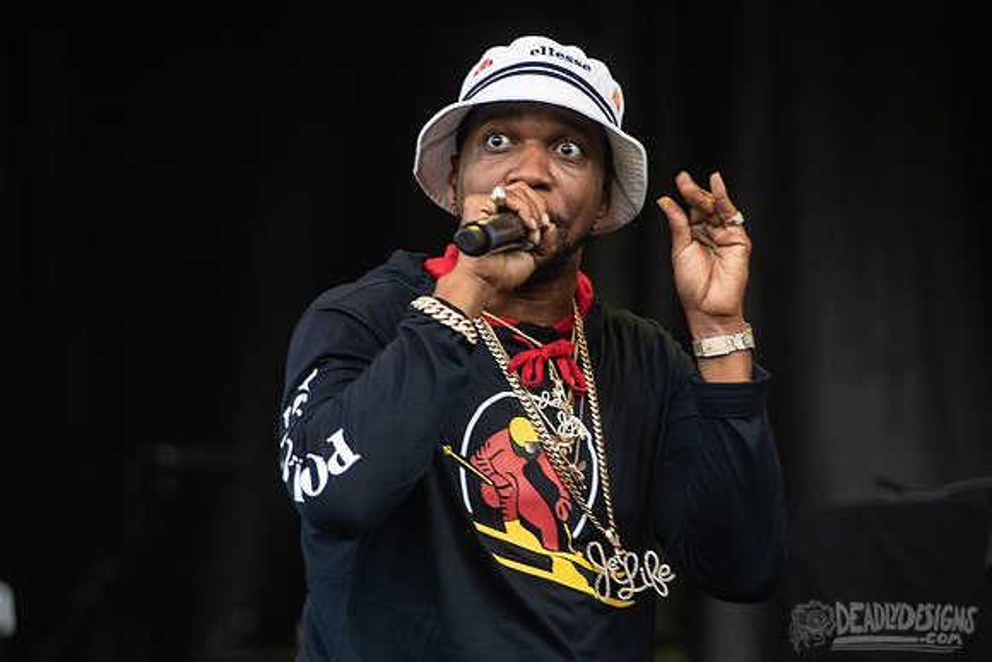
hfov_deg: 10.1
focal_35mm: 203
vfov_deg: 6.8
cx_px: 484
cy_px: 311
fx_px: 5592
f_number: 3.5
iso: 250
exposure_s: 1/200
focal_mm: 160
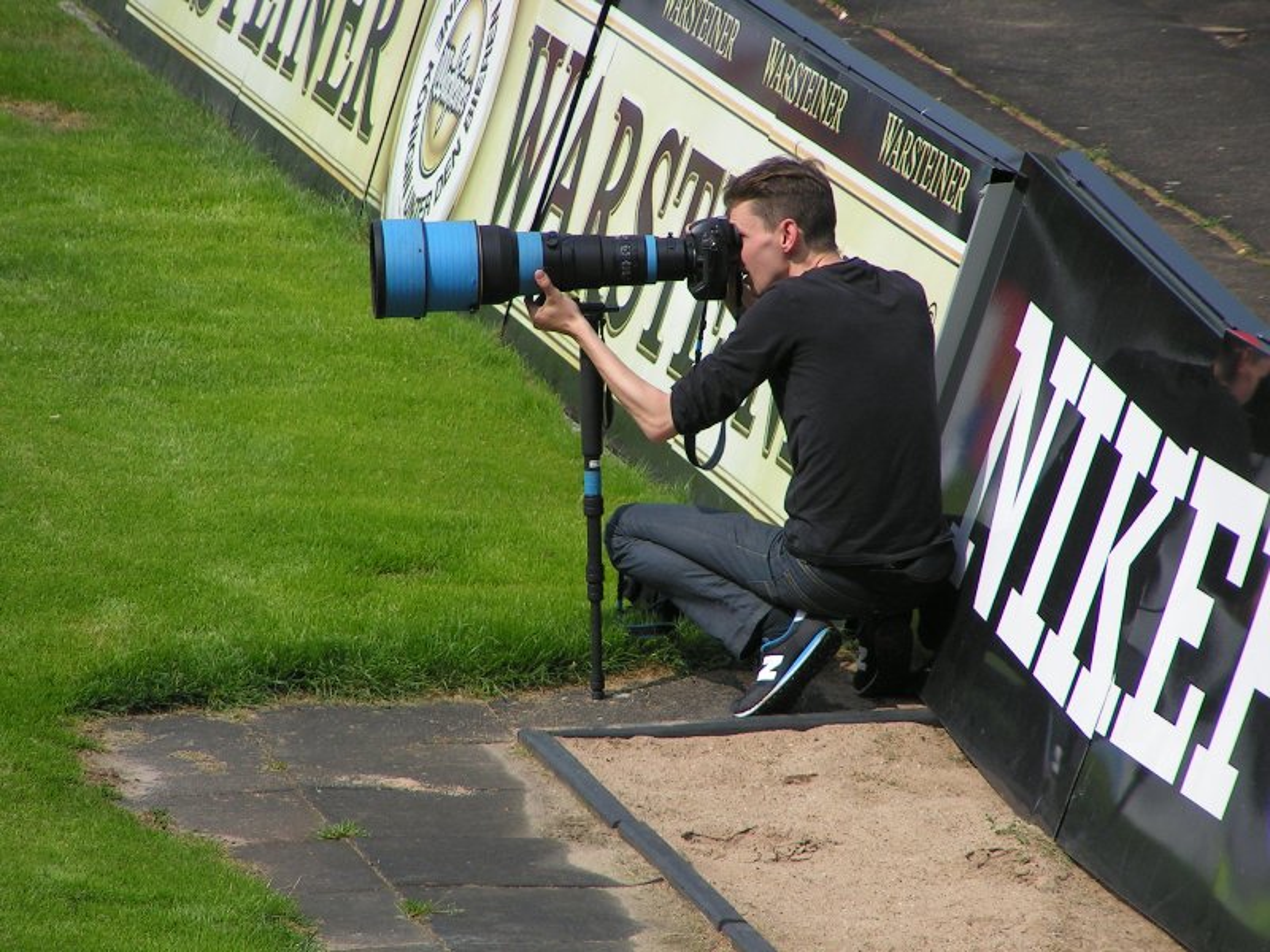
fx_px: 13942
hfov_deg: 5.2
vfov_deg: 3.9
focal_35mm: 380
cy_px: 476
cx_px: 635
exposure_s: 1/1000
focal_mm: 58
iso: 50
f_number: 3.5
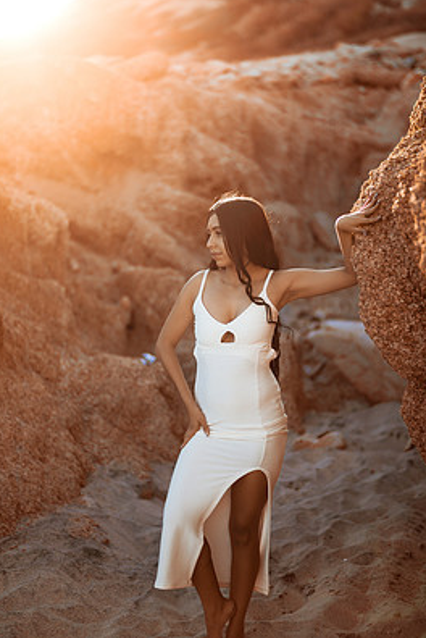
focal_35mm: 66
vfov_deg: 30.5
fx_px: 1169
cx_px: 232
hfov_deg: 20.6
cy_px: 315
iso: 100
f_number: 1.4
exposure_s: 1/3200
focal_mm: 58
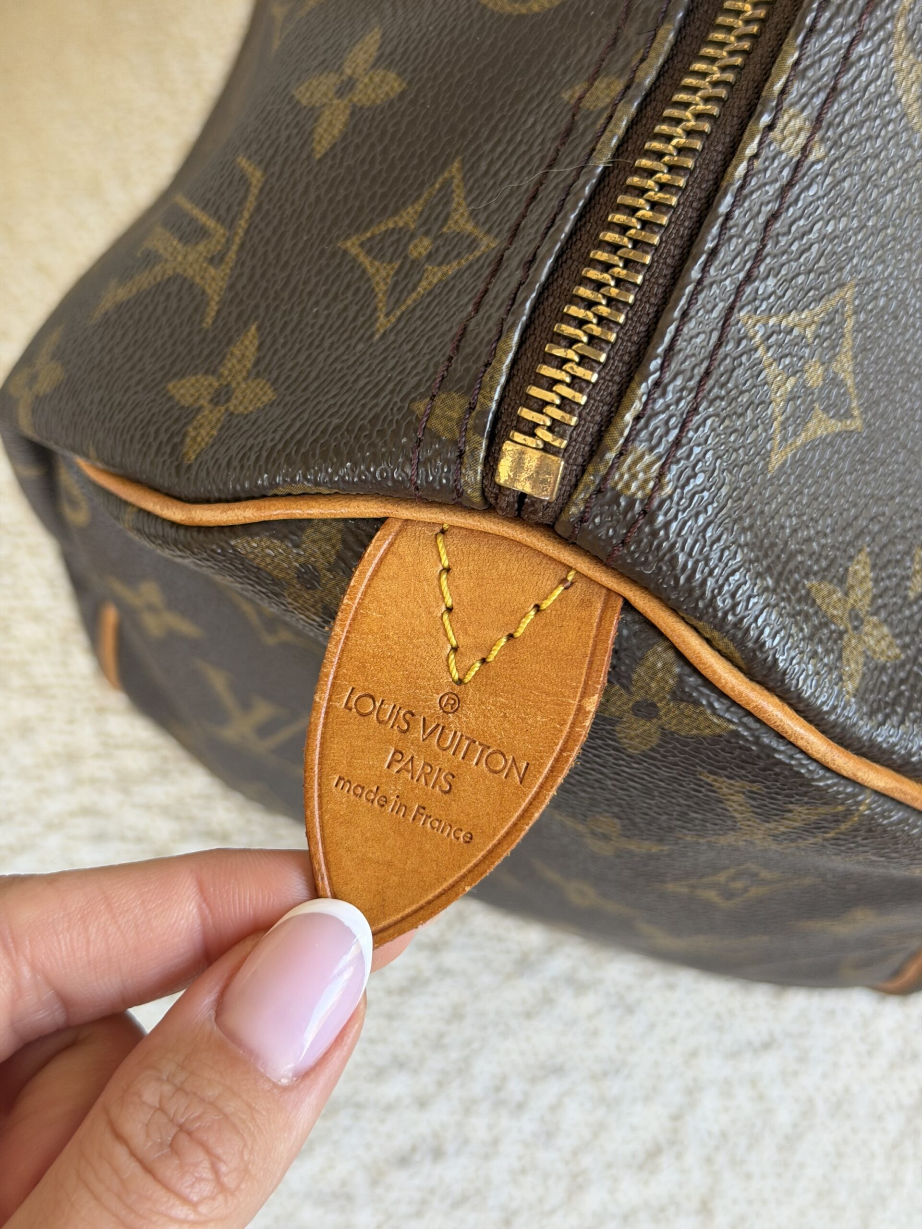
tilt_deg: -75.3
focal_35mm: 48
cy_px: 614
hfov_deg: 30.3
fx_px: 1705
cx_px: 461
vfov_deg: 39.7
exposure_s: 1/60
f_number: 1.78
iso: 125
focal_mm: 6.76
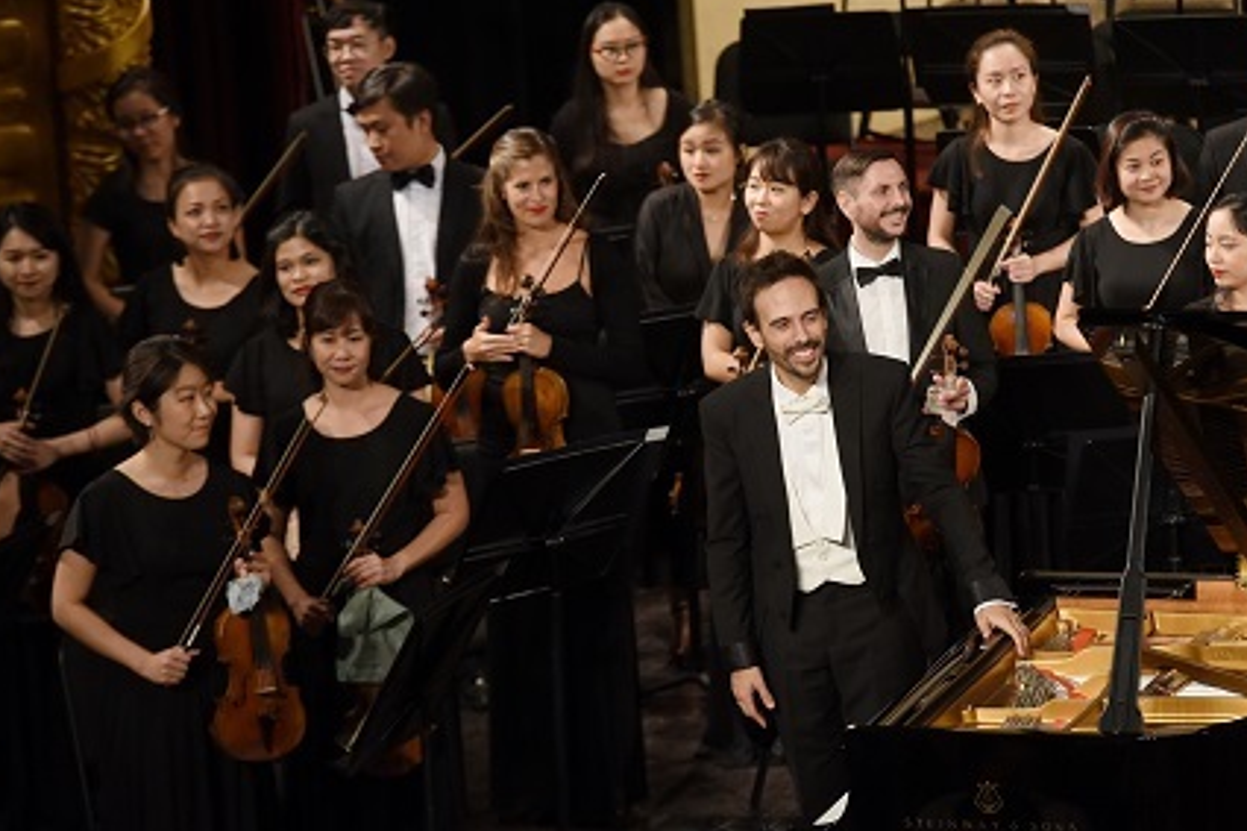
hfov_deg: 8.8
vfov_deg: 5.9
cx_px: 766
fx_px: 8067
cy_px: 386
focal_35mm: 233
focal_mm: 180
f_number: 5
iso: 1250
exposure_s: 1/125
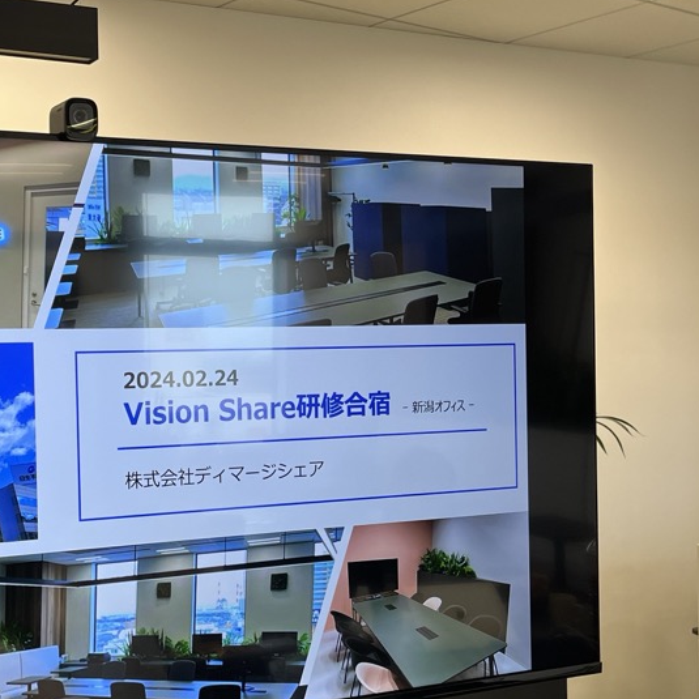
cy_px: 412
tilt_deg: -0.2
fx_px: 1257
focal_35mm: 55
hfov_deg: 30.5
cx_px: 159
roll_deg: +1.9
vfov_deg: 31.0
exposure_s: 1/100
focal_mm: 5.1
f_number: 1.6
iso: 64
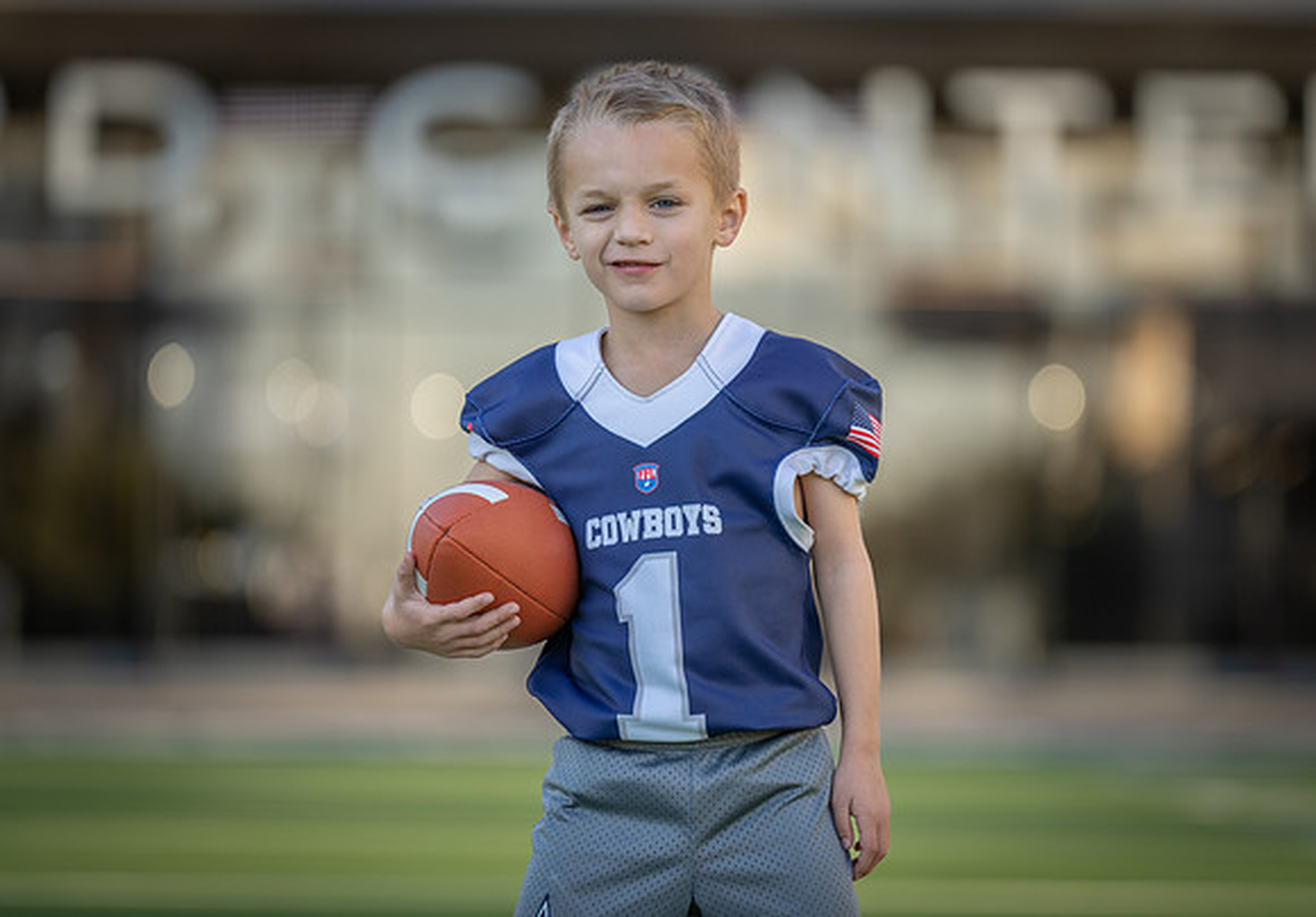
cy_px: 435
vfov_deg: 6.7
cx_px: 722
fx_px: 7787
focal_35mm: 210
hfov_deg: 9.7
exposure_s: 1/400
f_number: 2.8
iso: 100
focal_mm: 185
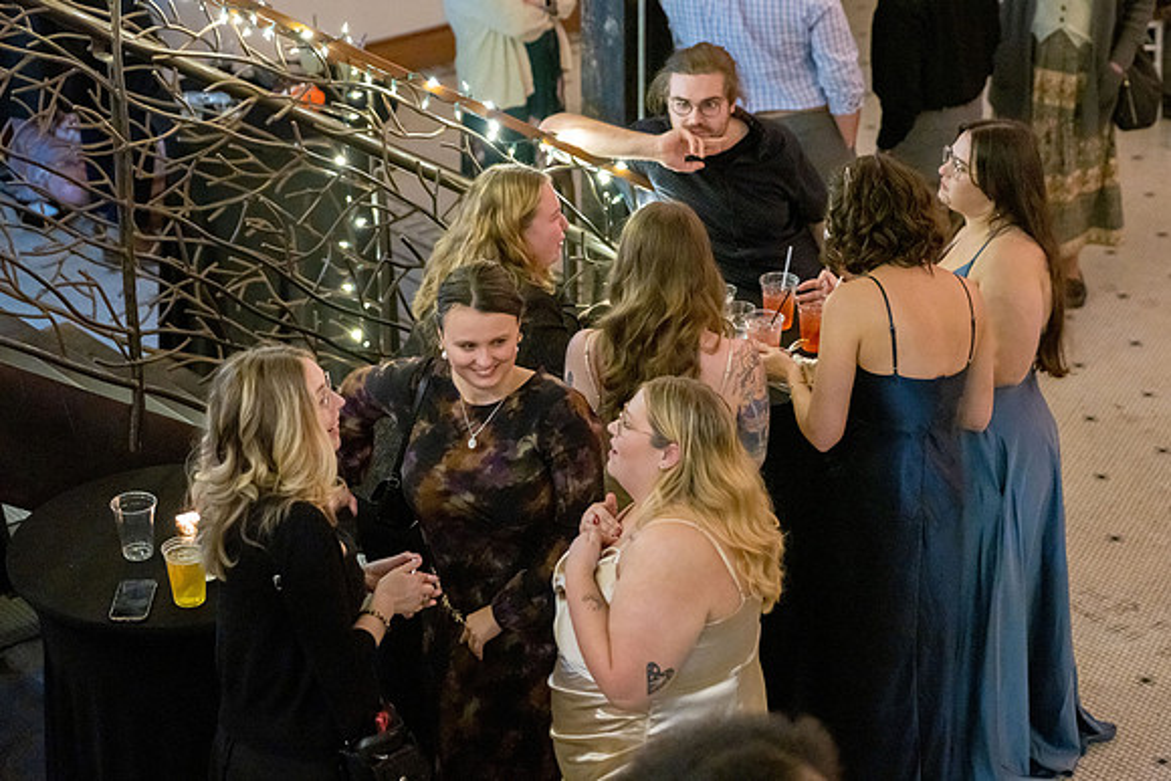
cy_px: 390
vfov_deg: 19.5
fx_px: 2277
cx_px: 586
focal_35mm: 70
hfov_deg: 28.8
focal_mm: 70
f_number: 2.8
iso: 6400
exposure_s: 1/80
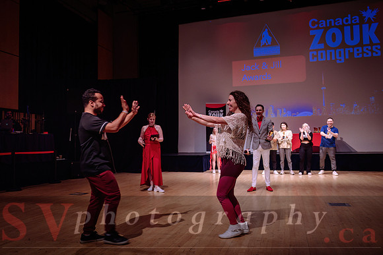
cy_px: 128
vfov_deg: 44.3
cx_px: 192
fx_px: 314
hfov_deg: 62.8
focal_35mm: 30
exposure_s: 1/200
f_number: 3.2
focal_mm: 29.5
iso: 1000
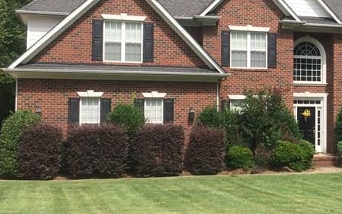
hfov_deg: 27.5
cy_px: 89
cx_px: 331
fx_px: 662
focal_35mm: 71
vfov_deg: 18.3
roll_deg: -0.1
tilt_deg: +2.7
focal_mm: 4.15
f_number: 2.2
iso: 32
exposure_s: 1/1172
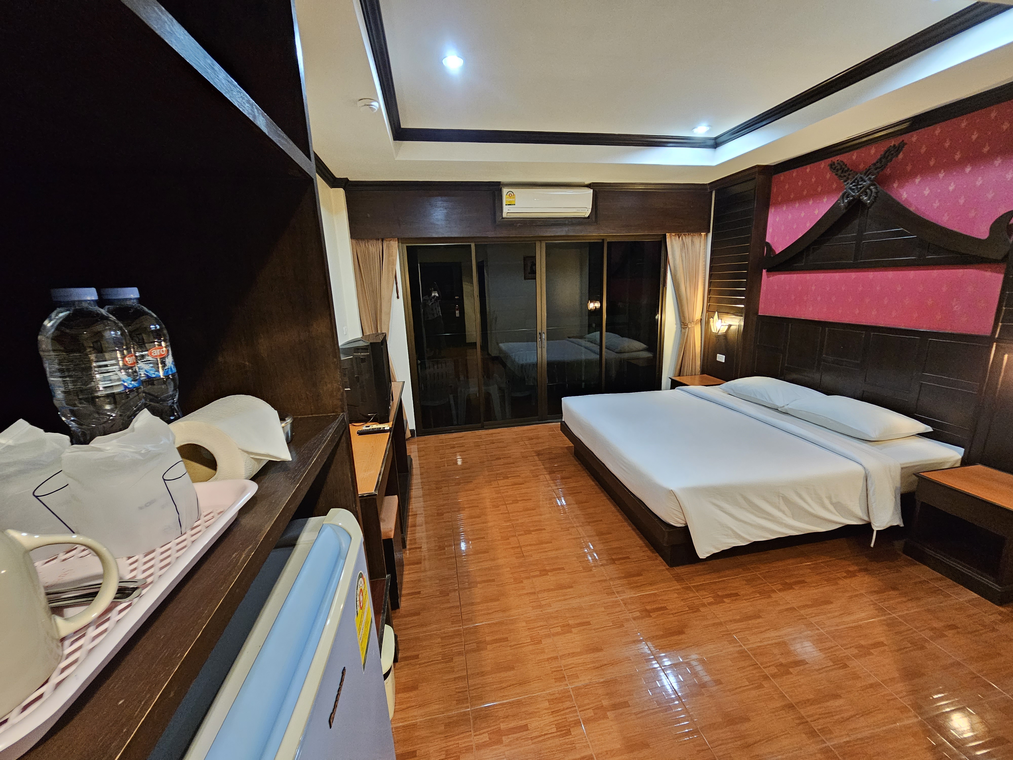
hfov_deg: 106.2
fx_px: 380
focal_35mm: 13
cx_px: 506
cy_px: 380
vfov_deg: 89.9
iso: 640
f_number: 2.2
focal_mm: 2.2
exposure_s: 1/25
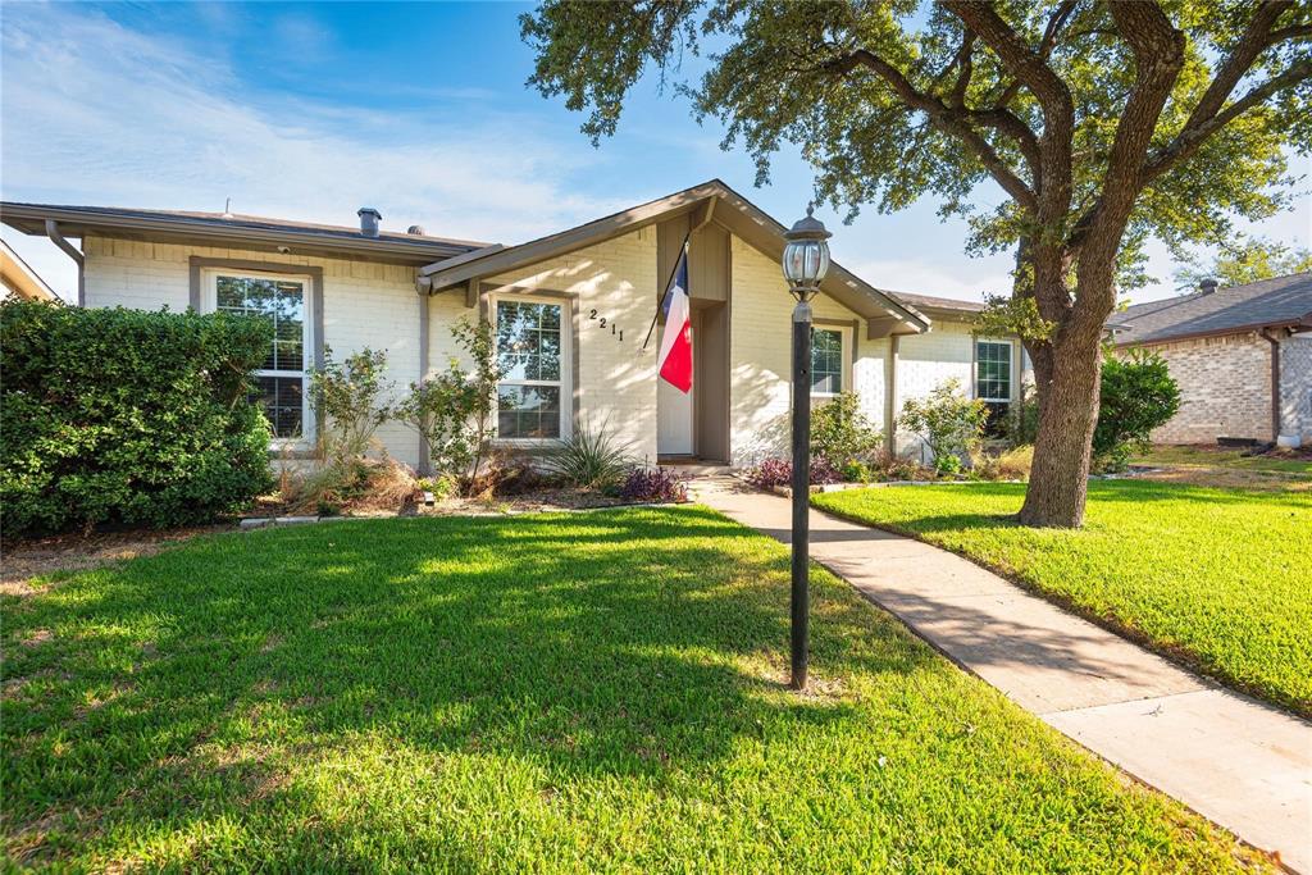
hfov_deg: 96.7
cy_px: 438
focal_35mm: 16
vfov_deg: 73.8
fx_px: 583
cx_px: 656
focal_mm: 16
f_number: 7.1
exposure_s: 1/60
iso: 100
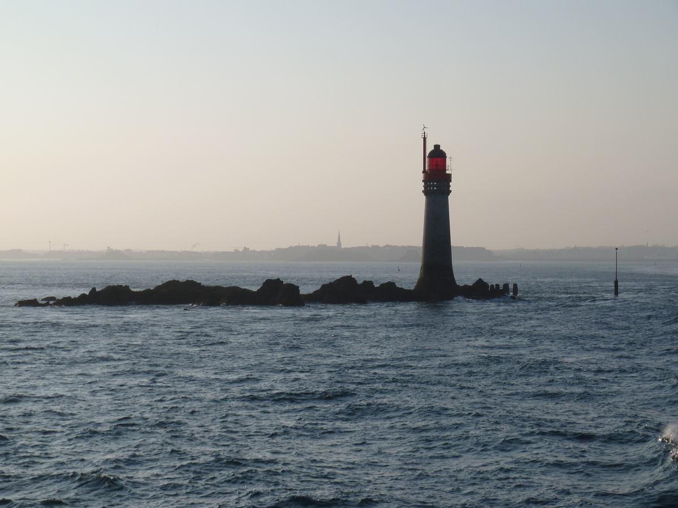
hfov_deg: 20.4
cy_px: 254
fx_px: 1880
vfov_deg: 15.4
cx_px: 339
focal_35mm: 96
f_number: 5.6
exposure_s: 1/640
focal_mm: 15.8
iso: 80
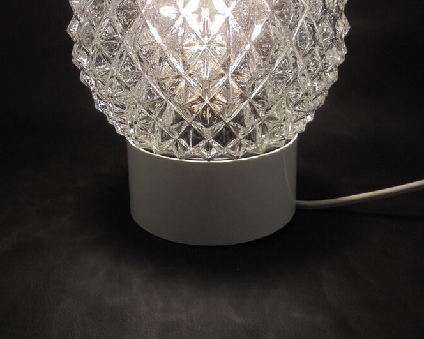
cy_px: 57
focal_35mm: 45
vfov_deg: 32.3
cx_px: 212
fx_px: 565
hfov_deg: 41.2
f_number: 4
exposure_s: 1/200
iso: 100
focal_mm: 6.1
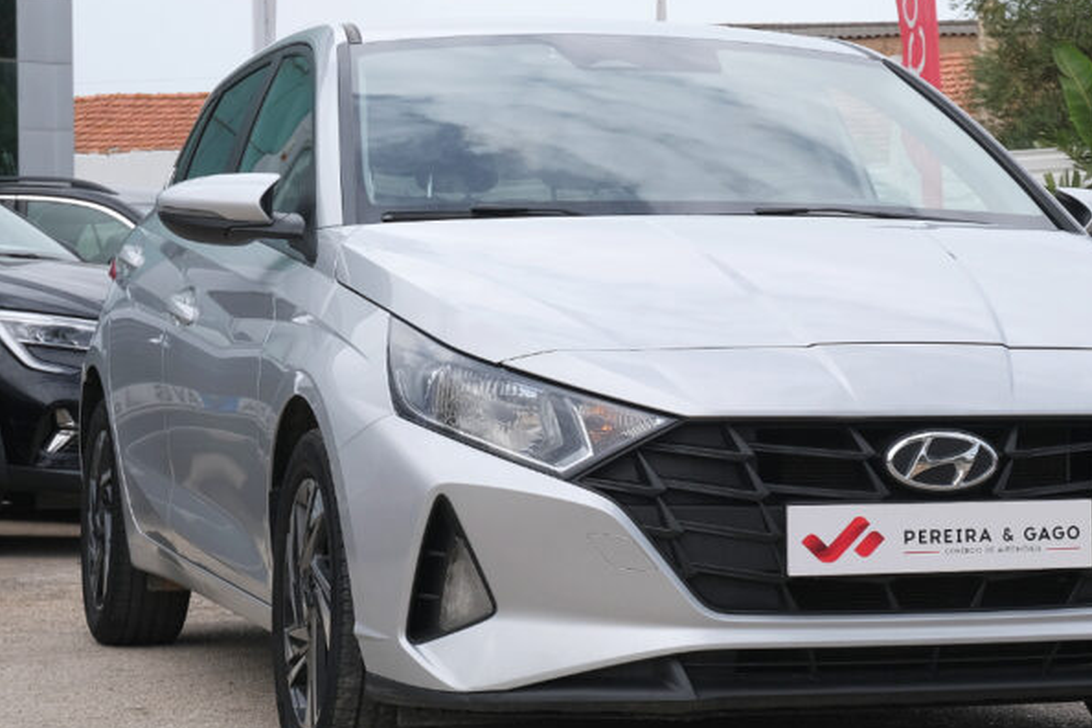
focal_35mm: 112
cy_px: 396
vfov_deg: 12.2
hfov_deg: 18.2
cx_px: 748
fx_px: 3397
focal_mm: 43.2
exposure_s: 1/160
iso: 160
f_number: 9
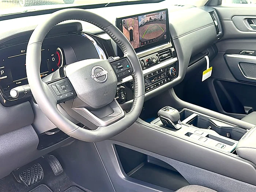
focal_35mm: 37
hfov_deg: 50.1
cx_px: 128
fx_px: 274
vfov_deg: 38.7
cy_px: 96
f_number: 1.78
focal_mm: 6.86
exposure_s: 1/211
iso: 100
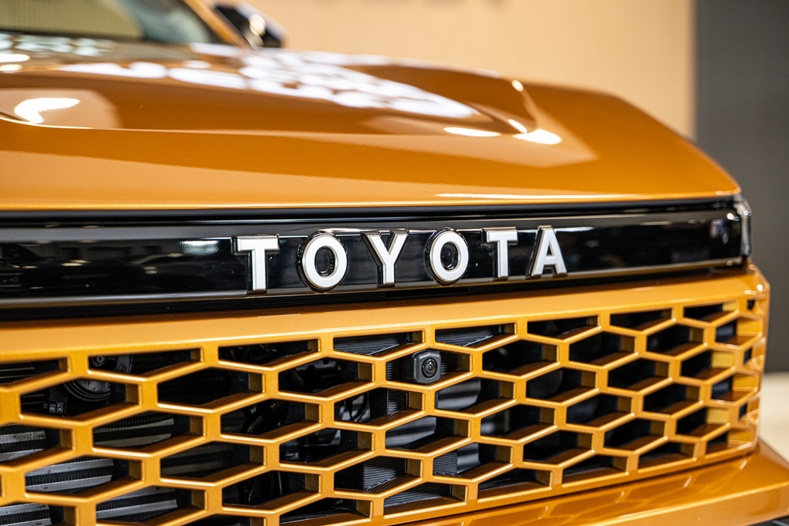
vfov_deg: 18.2
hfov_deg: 27.0
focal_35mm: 75
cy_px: 263
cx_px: 394
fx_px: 1644
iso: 800
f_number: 3.5
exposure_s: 1/160
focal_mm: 75
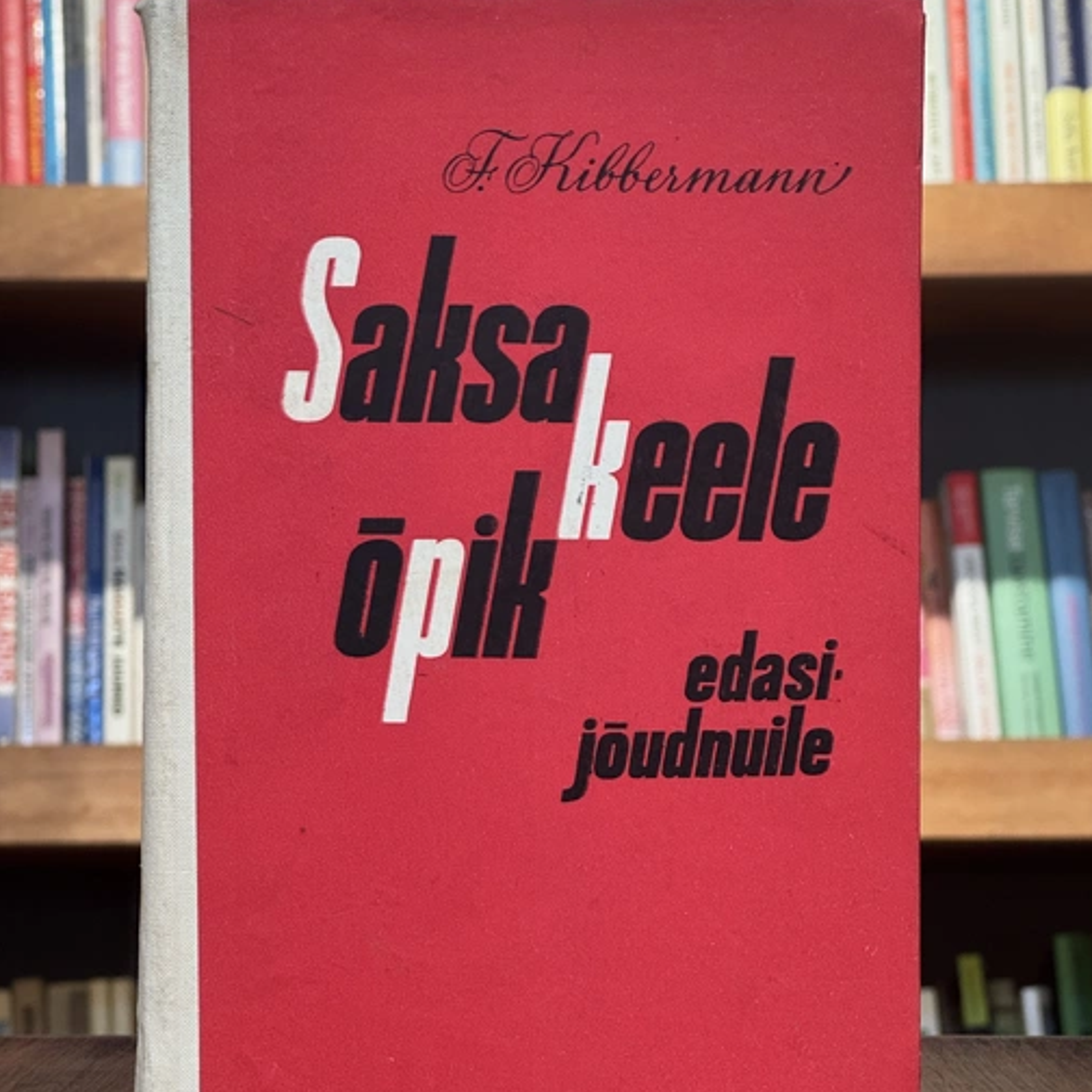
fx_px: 3284
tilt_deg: +0.5
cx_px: 551
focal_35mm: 92
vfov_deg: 18.9
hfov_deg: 18.9
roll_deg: -0.8
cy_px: 588
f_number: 2.8
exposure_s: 1/70
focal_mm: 9
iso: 250
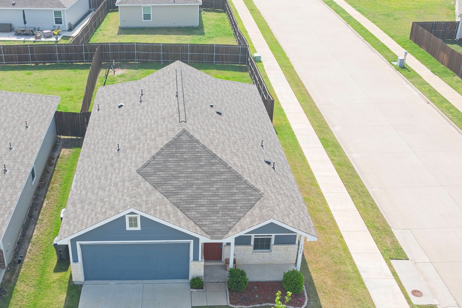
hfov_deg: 43.1
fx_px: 577
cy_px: 226
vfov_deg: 29.4
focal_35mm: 45
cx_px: 162
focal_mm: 12.29
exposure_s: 1/320
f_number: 7.1
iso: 100
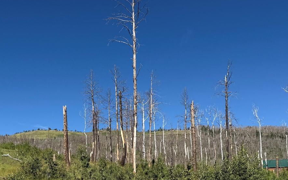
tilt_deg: +5.1
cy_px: 186
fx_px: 361
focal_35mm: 46
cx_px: 128
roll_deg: +1.0
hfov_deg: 43.4
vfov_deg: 26.3
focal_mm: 6.76
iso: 80
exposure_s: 1/4673
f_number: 1.78
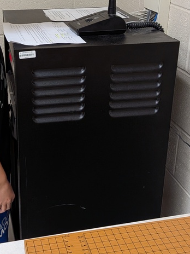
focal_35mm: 53
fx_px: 388
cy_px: 81
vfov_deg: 35.7
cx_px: 49
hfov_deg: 27.2
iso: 253
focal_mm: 4.53
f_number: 1.7
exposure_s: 1/120
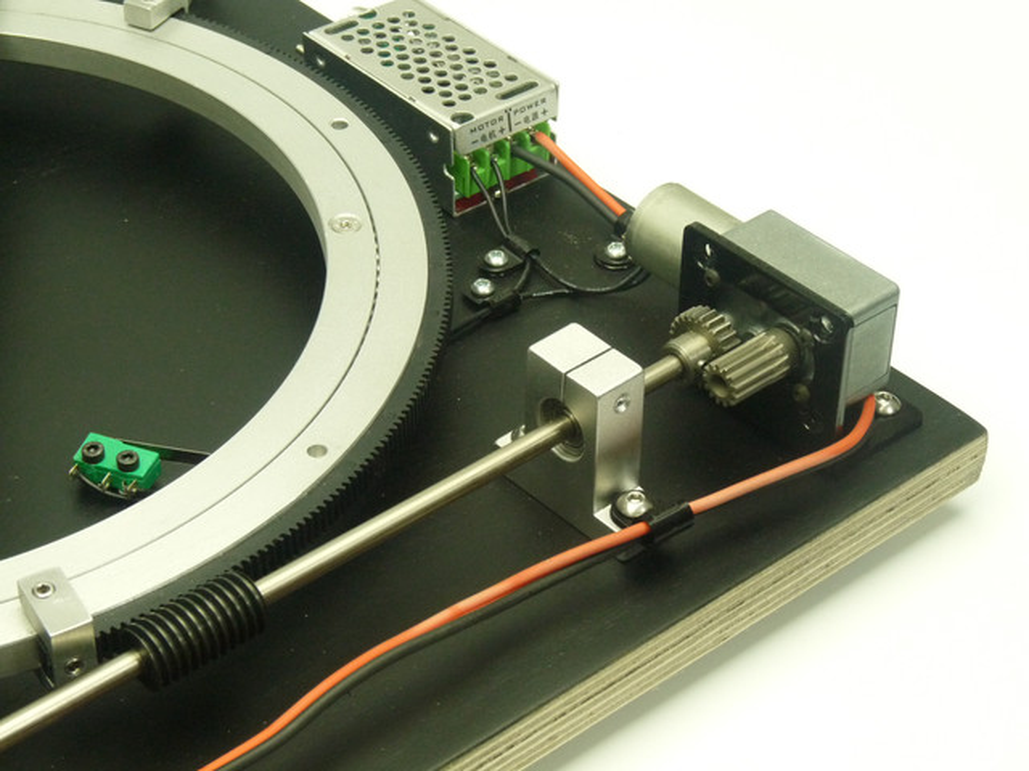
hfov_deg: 24.1
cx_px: 514
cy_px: 386
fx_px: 2408
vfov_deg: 18.2
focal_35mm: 81
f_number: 5.6
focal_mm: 14.4
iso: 400
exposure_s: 1/20
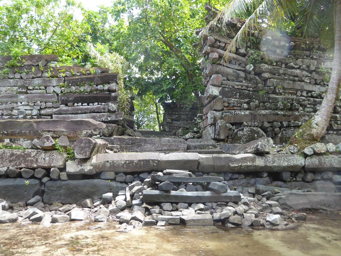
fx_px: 315
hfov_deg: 56.8
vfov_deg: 44.2
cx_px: 170
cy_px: 128
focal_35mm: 32
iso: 80
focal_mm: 5.4
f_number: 3.5
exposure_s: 1/100
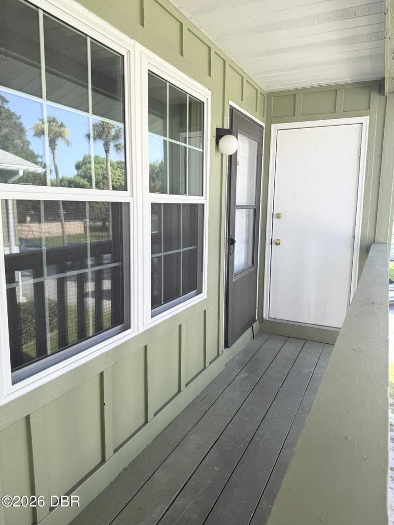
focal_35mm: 24
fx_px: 364
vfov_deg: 71.6
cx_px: 197
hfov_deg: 56.8
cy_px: 262
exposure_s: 1/517
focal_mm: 6.76
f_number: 1.78
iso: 80
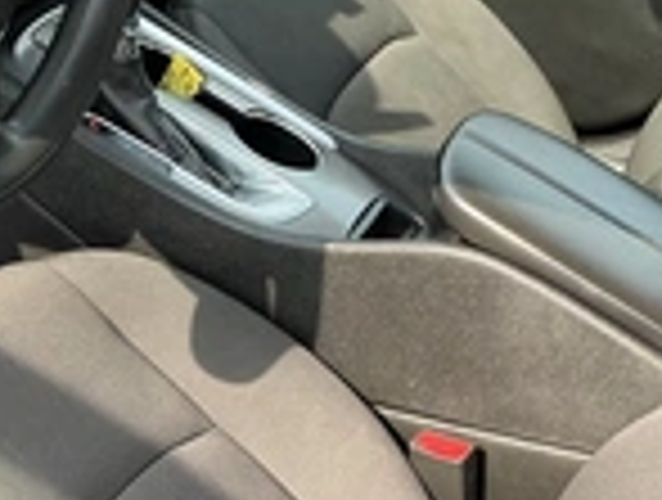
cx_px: 477
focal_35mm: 76
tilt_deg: -36.3
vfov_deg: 19.2
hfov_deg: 25.4
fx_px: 1457
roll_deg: -37.8
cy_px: 432
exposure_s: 1/122
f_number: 1.8
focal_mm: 3
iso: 20
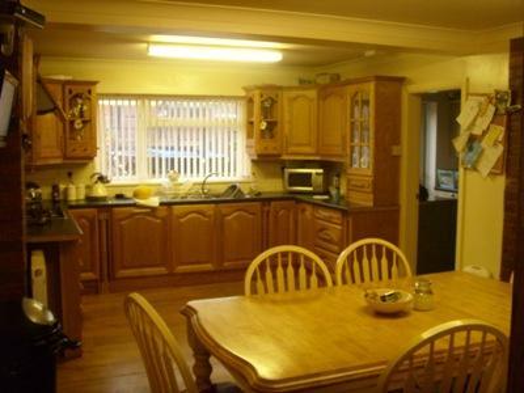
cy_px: 196
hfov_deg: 58.4
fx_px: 469
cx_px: 262
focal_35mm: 31
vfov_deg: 45.4
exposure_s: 1/30
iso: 400
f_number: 3.5
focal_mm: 6.3
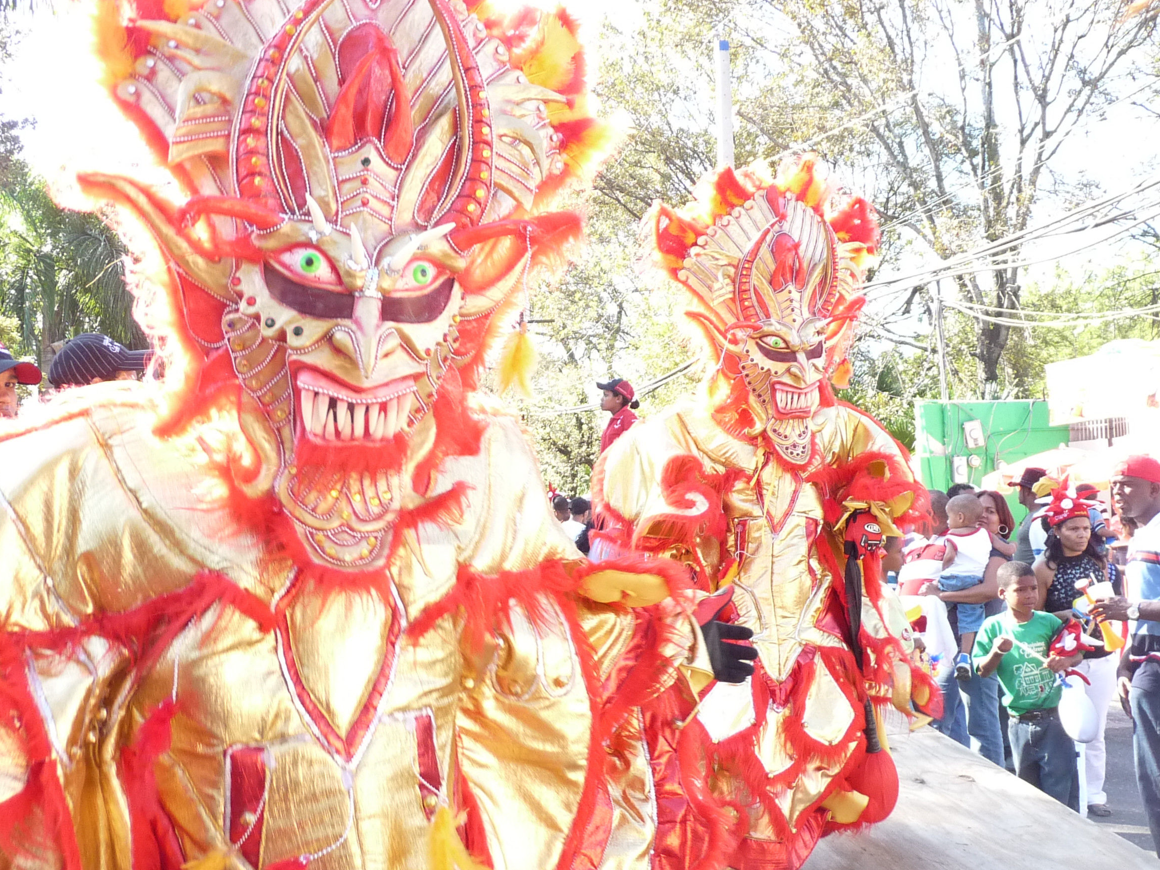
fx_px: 1474
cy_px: 434
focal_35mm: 44
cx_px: 559
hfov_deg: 42.9
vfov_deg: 32.9
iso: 200
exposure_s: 1/200
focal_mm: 4.8
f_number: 2.8
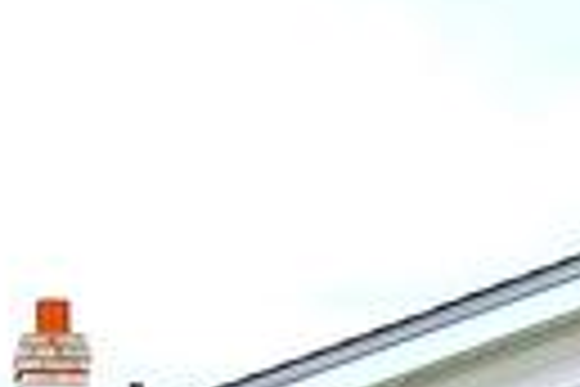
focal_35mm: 174
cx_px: 153
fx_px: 2803
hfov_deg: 11.8
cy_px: 1145
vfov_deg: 7.1
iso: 100
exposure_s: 1/1600
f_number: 2.8
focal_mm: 8.38
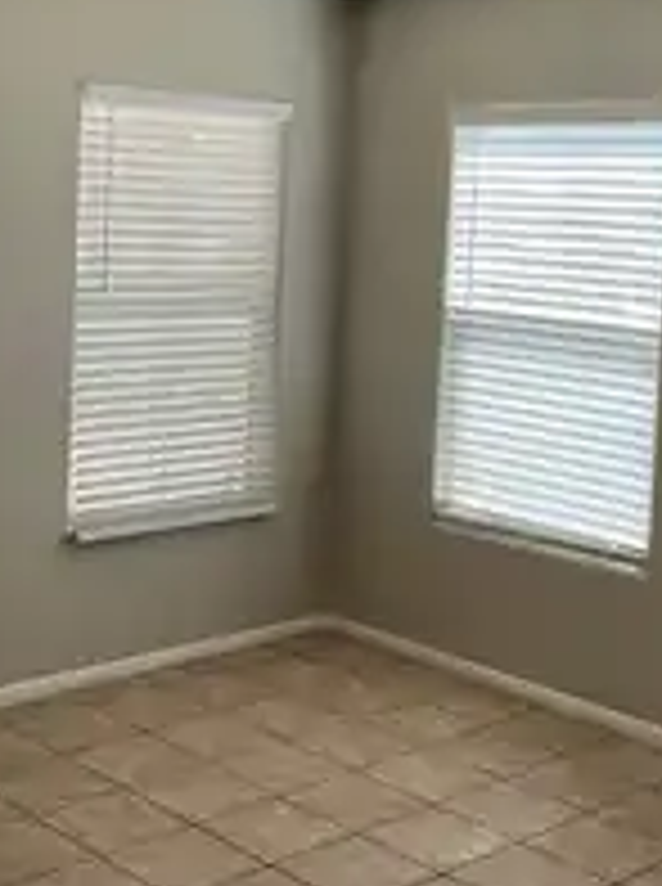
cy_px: 319
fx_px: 1509
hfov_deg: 24.7
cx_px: 293
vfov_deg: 32.6
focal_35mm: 59
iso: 32
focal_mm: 3
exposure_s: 1/122
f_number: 1.8
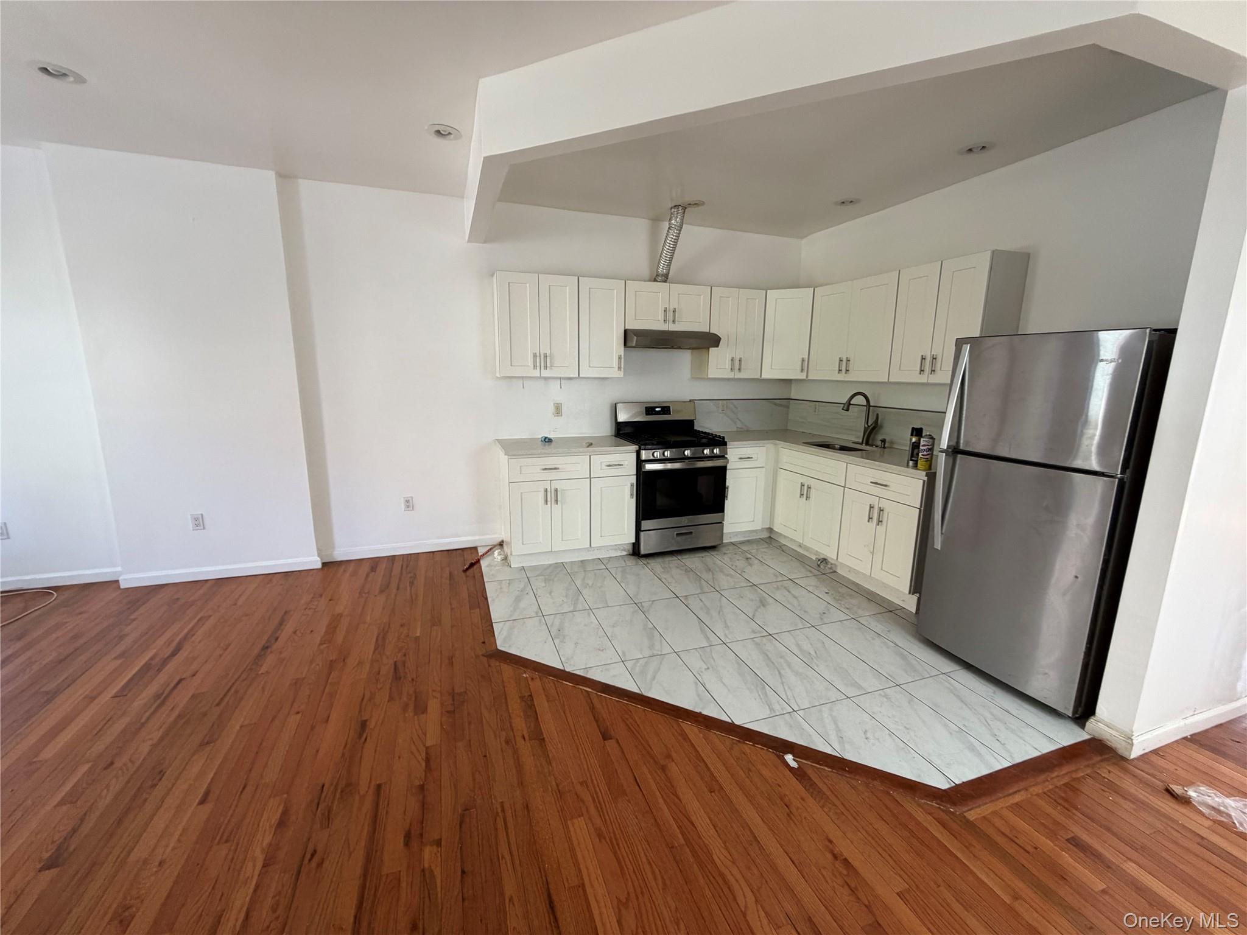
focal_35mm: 14
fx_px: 504
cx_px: 624
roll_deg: +0.0
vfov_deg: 85.7
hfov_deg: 102.1
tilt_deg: -11.5
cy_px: 468
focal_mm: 2.22
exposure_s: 1/121
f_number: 2.2
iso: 200
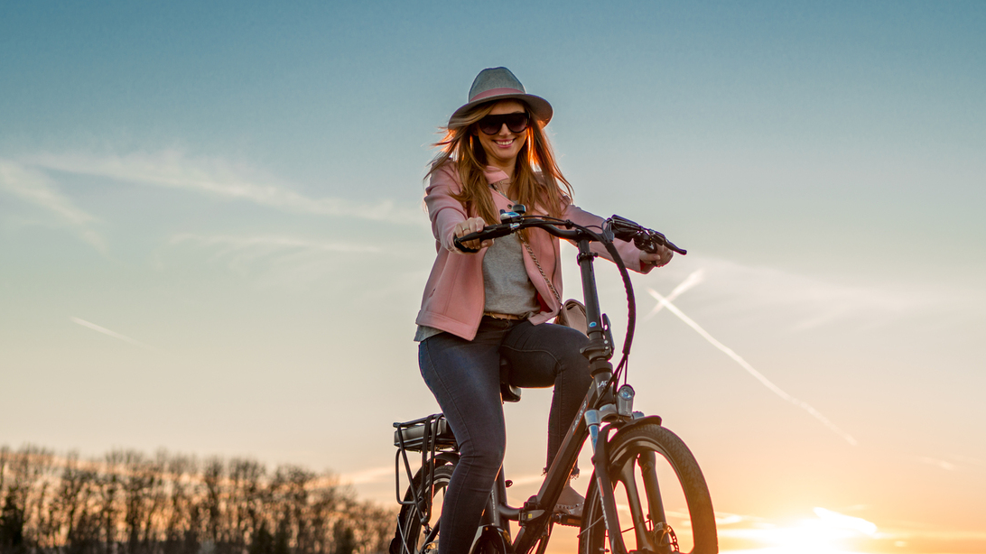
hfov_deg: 47.3
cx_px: 537
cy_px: 375
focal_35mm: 43
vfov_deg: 27.5
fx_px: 1124
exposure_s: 1/1000
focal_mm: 35
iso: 50
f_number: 2
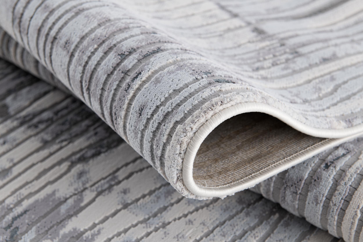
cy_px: 121
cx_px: 182
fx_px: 706
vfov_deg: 19.5
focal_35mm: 70
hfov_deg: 28.8
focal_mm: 70
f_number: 9
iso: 100
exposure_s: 1/160
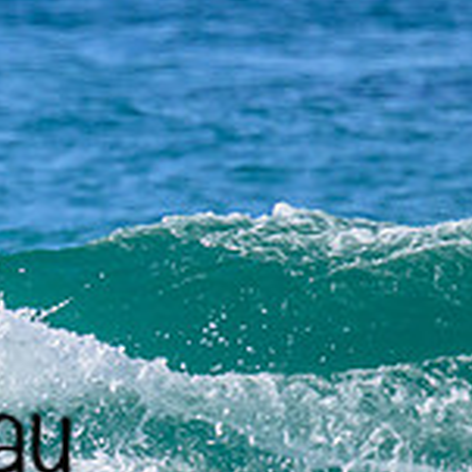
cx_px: -375
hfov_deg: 0.6
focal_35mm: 3116
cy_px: 398
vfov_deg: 0.6
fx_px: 48069
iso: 1100
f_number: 11
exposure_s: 1/2000
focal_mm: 700
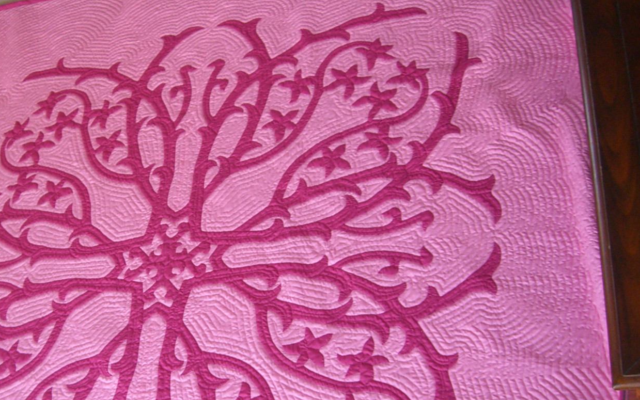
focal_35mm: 52
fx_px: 907
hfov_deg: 38.6
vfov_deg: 24.6
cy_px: 300
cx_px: 242
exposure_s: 1/60
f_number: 2.7
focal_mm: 6.2
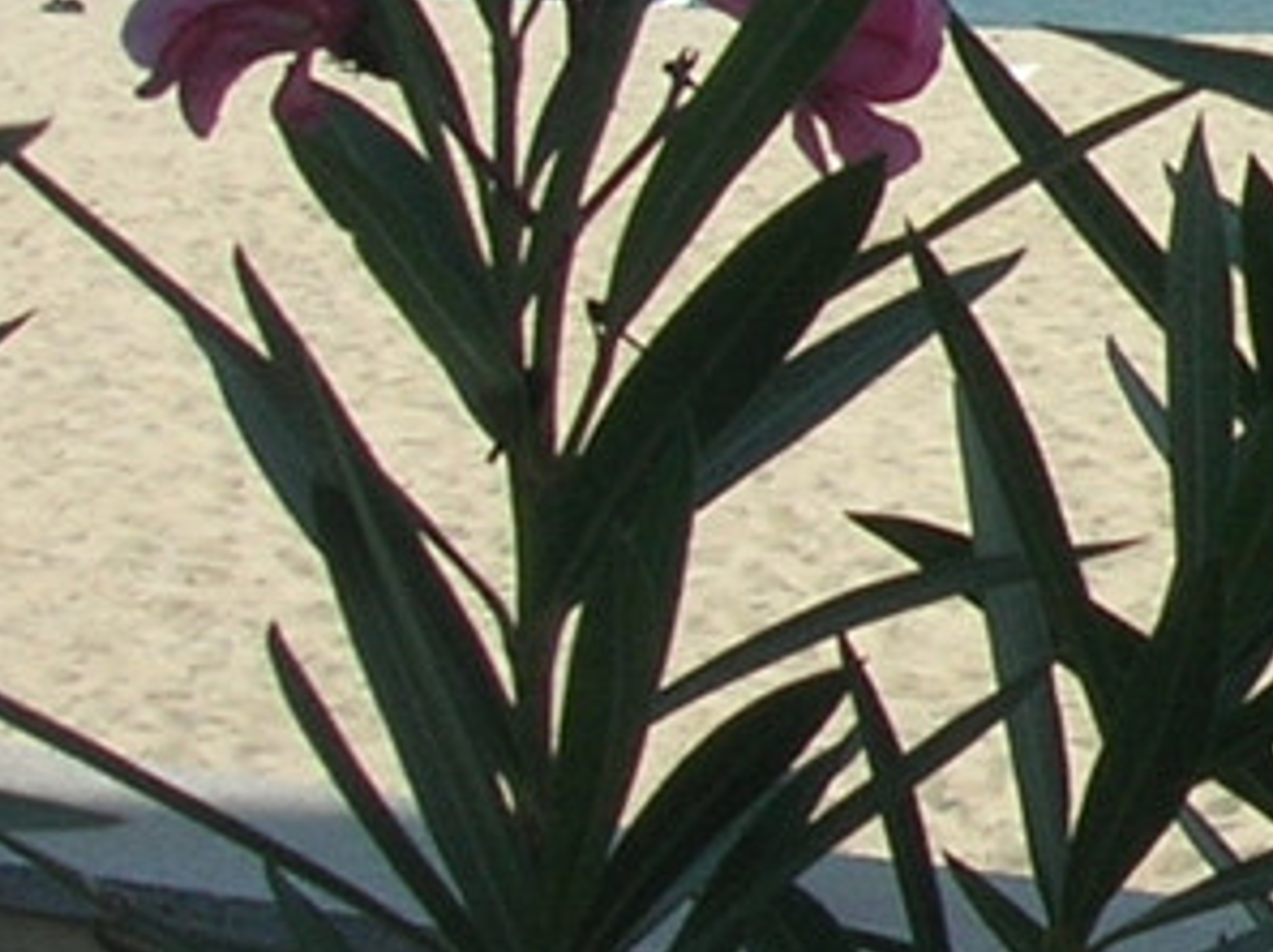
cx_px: 3386
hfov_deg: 8.5
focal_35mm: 205
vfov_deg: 7.2
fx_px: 7530
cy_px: 13
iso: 64
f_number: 4.8
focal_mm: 7.8
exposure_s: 1/577
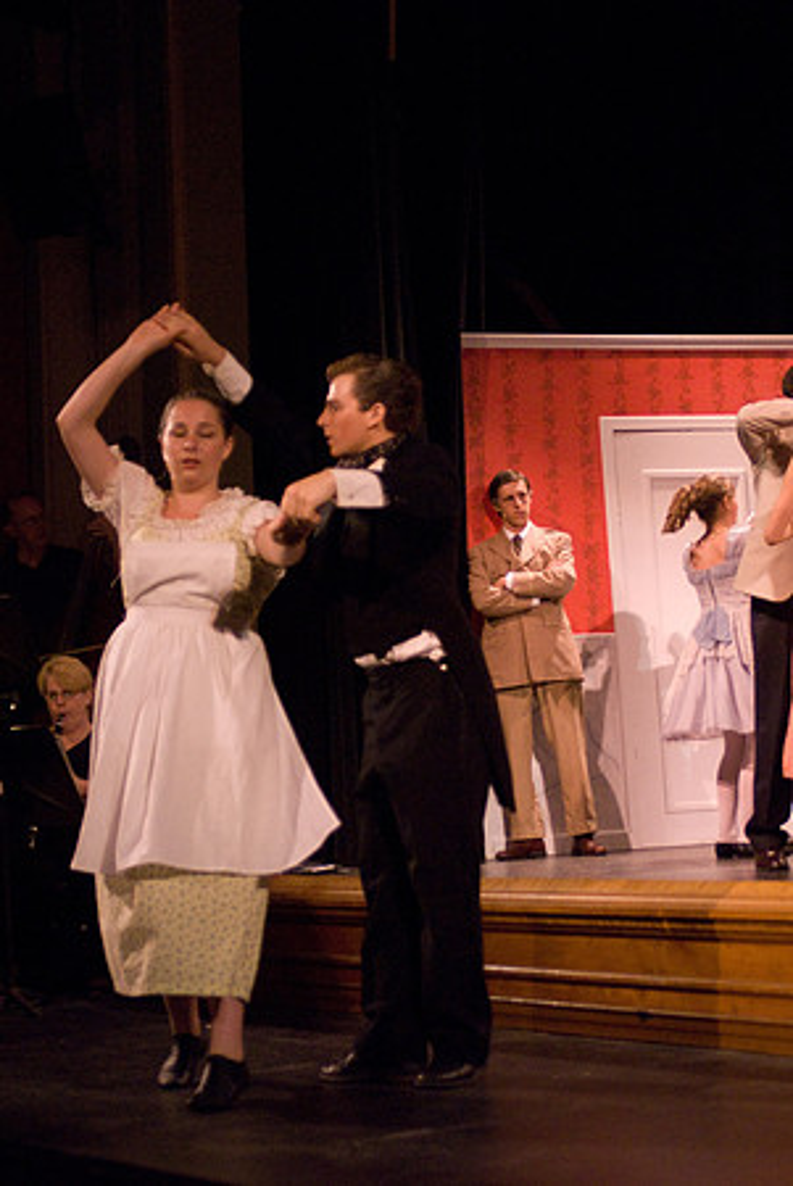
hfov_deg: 20.2
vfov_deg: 29.8
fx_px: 2225
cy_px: 593
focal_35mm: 68
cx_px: 396
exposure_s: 1/160
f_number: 2.8
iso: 1600
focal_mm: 45
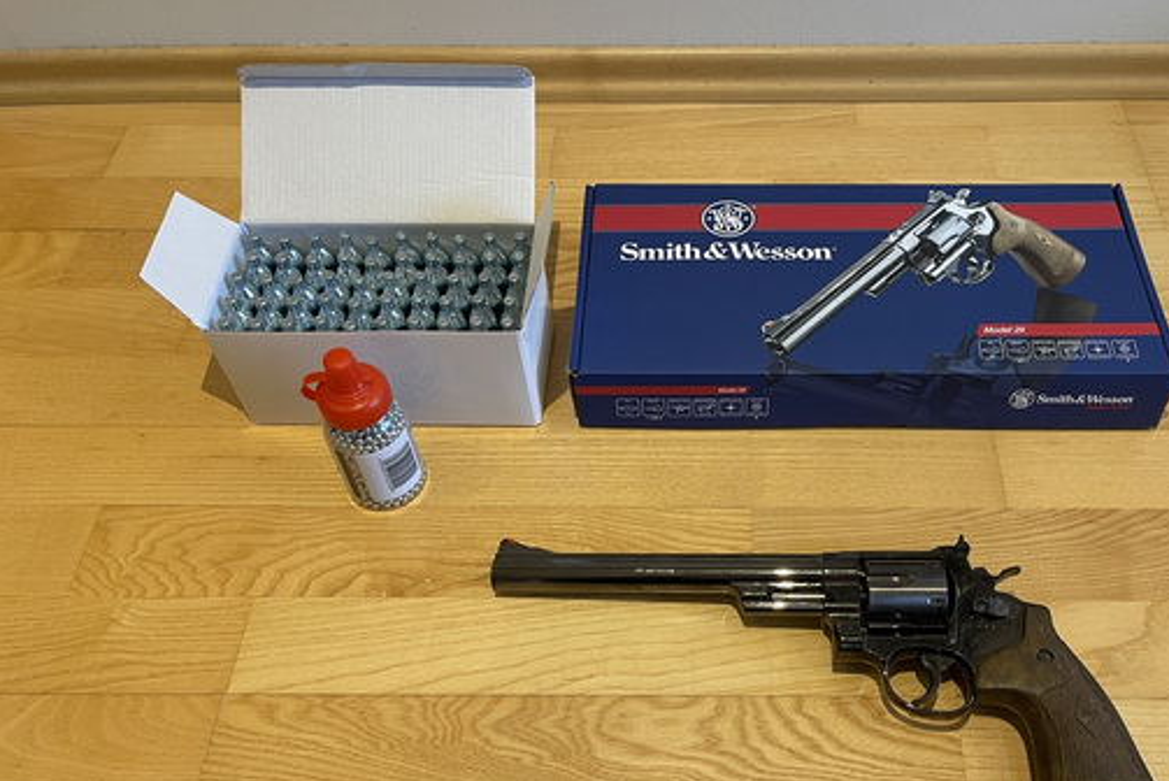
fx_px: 1007
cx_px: 693
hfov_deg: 59.8
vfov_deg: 42.0
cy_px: 497
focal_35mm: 31
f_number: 1.6
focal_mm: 5.1
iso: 100
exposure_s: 1/50
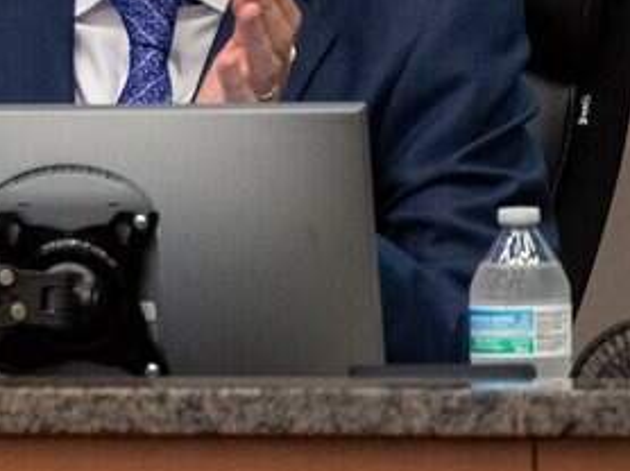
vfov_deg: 1.3
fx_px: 21148
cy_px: 16
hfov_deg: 1.7
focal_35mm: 1163
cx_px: -653
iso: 2000
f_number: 4.5
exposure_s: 1/250
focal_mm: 280
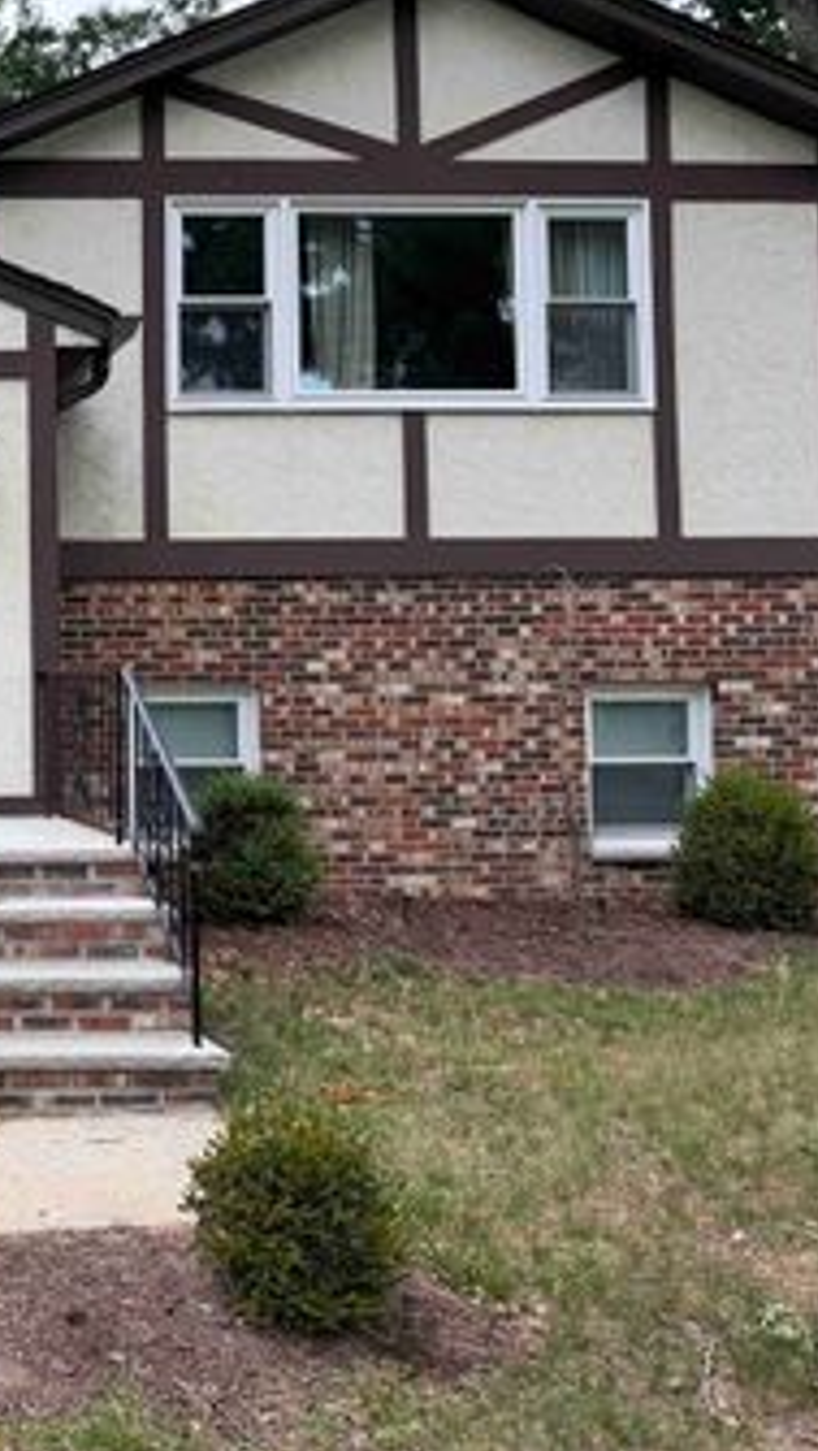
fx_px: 1500
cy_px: 652
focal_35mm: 39
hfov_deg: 26.2
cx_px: -229
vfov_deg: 51.5
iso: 80
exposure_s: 1/279
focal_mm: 6.76
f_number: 1.78
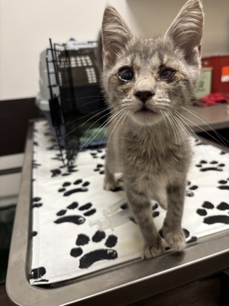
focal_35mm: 26
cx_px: 114
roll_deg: +1.8
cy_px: 153
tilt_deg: -18.6
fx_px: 229
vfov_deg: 67.3
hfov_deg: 53.1
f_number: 1.6
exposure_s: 1/60
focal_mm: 5.96
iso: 100
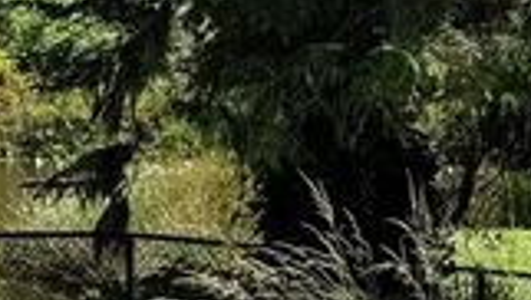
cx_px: -706
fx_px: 2340
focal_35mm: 166
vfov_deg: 7.2
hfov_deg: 11.1
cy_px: -148
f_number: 1.78
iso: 80
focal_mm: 6.76
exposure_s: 1/1812
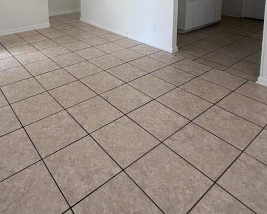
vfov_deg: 42.7
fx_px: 229
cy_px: -3
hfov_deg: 59.2
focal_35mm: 29
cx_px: 92
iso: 50
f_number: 2.2
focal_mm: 2.22
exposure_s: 1/115
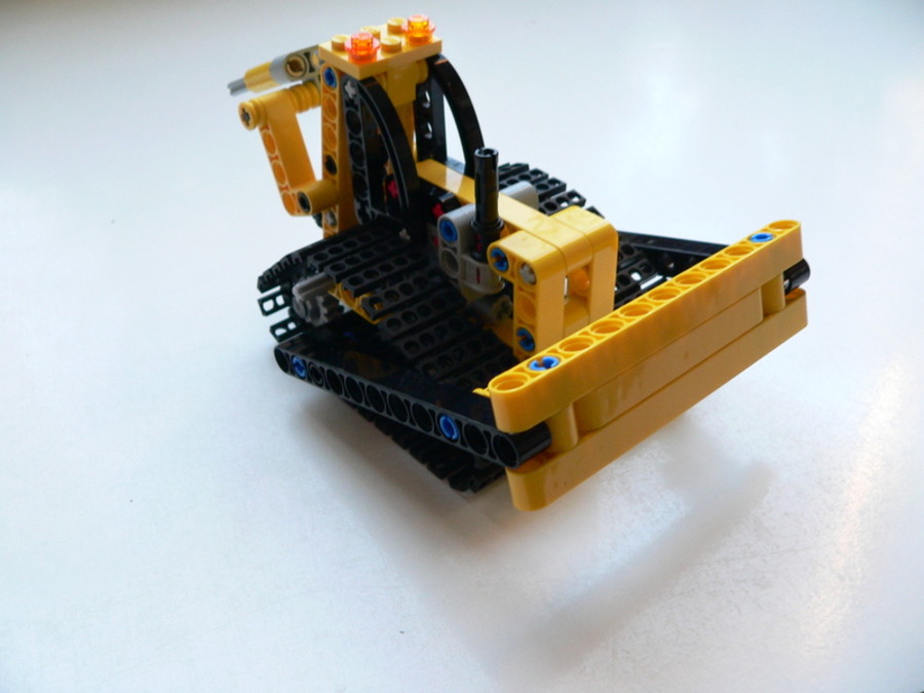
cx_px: 462
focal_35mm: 36
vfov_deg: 39.7
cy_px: 346
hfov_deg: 51.4
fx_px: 961
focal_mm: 6
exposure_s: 1/15
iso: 200
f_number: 2.8
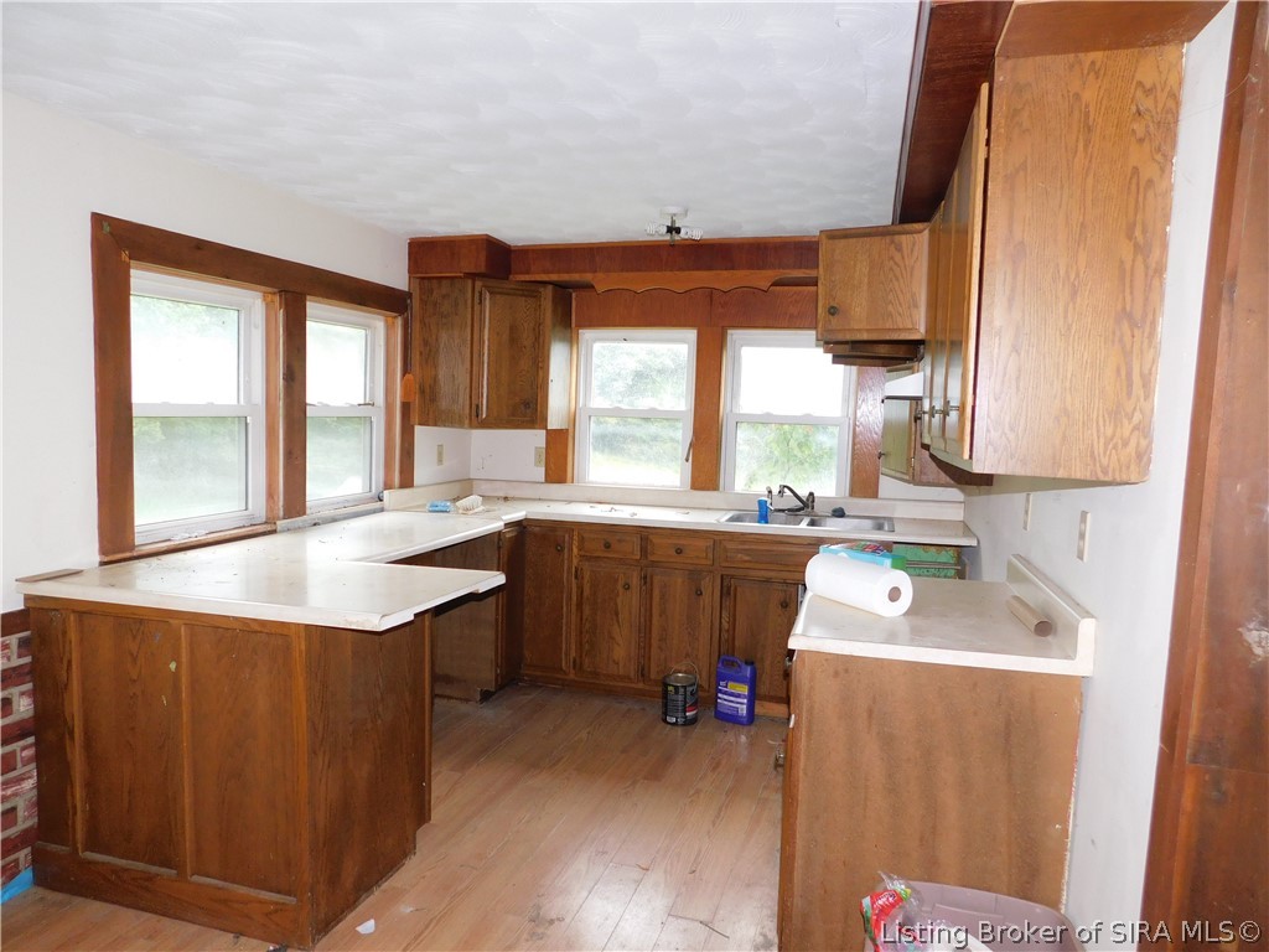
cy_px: 476
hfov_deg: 73.9
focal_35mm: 23
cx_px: 634
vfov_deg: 58.9
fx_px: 843
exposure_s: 1/30
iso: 200
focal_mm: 4
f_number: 3
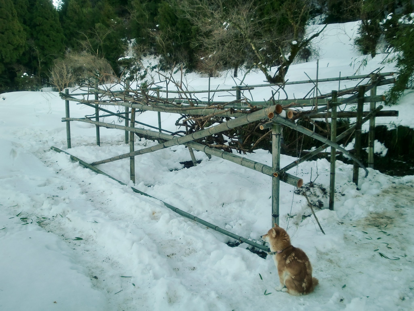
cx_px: 207
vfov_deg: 41.8
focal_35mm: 34
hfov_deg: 54.0
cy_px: 156
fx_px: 407
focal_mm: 5.58
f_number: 2.8
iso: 64
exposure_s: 1/250
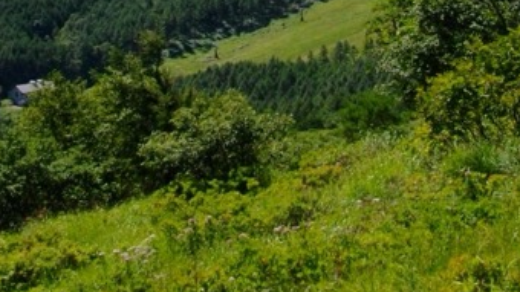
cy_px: -194
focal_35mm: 123
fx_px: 1695
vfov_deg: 9.5
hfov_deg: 17.4
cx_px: 353
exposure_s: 1/400
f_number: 5.5
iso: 100
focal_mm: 5.7
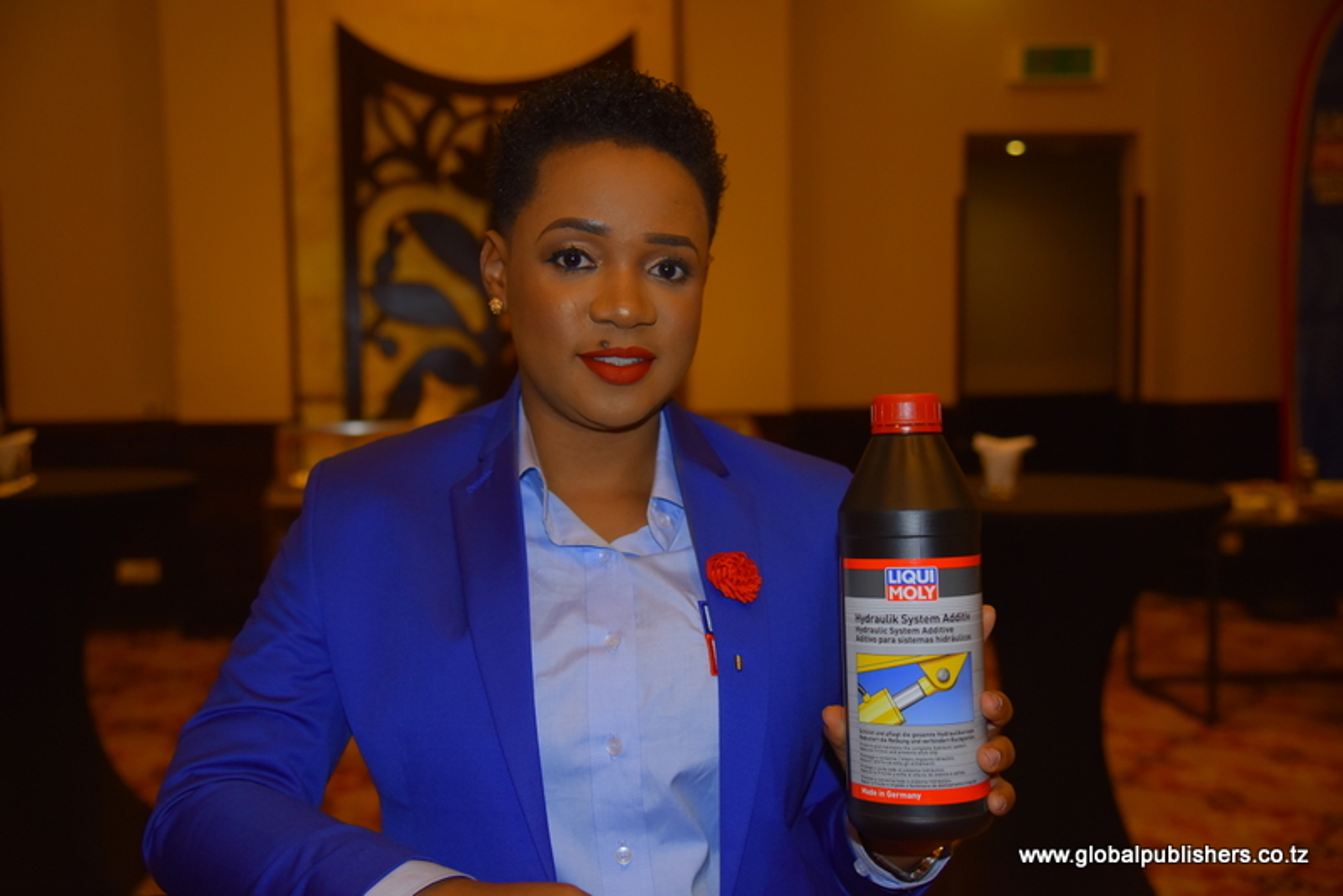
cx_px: 672
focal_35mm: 44
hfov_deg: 44.5
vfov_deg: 30.5
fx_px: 1642
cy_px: 448
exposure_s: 1/80
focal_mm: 44
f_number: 4
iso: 400
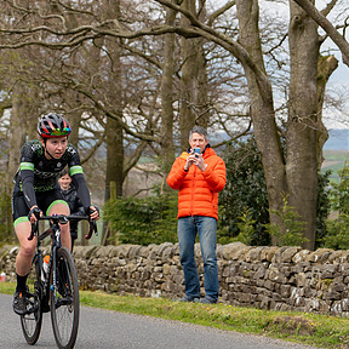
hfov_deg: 10.0
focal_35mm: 175
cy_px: 177
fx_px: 1996
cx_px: 93
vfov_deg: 10.0
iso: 200
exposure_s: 1/640
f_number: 4
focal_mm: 79
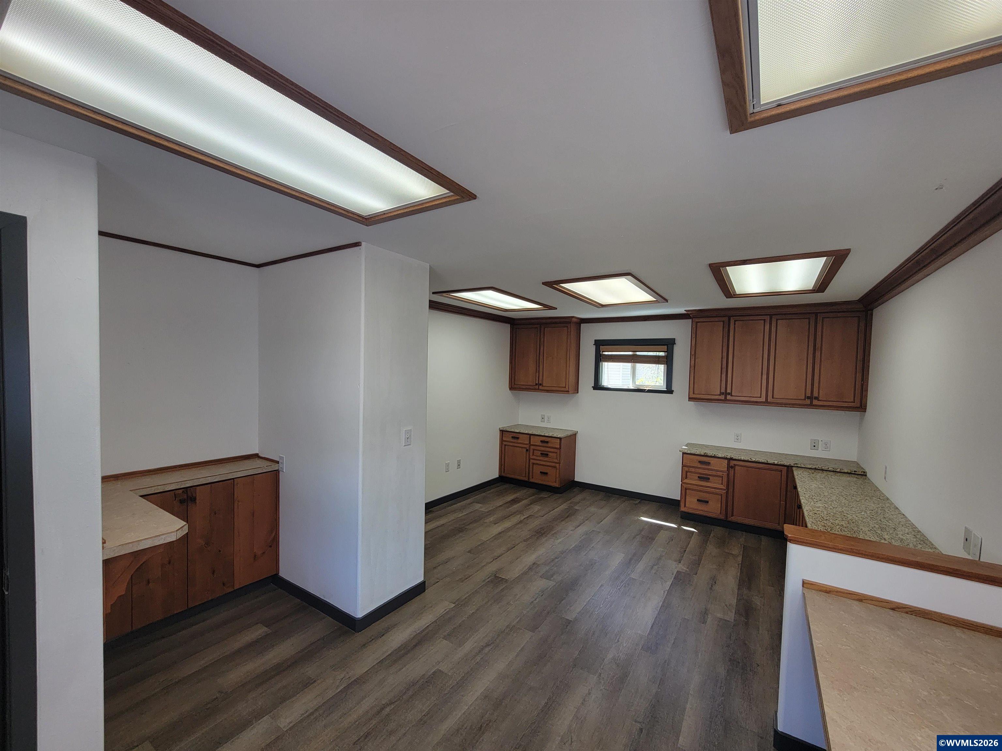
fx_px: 376
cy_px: 376
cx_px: 501
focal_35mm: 13
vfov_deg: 89.9
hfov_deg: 106.2
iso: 100
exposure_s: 1/120
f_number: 2.2
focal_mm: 2.2
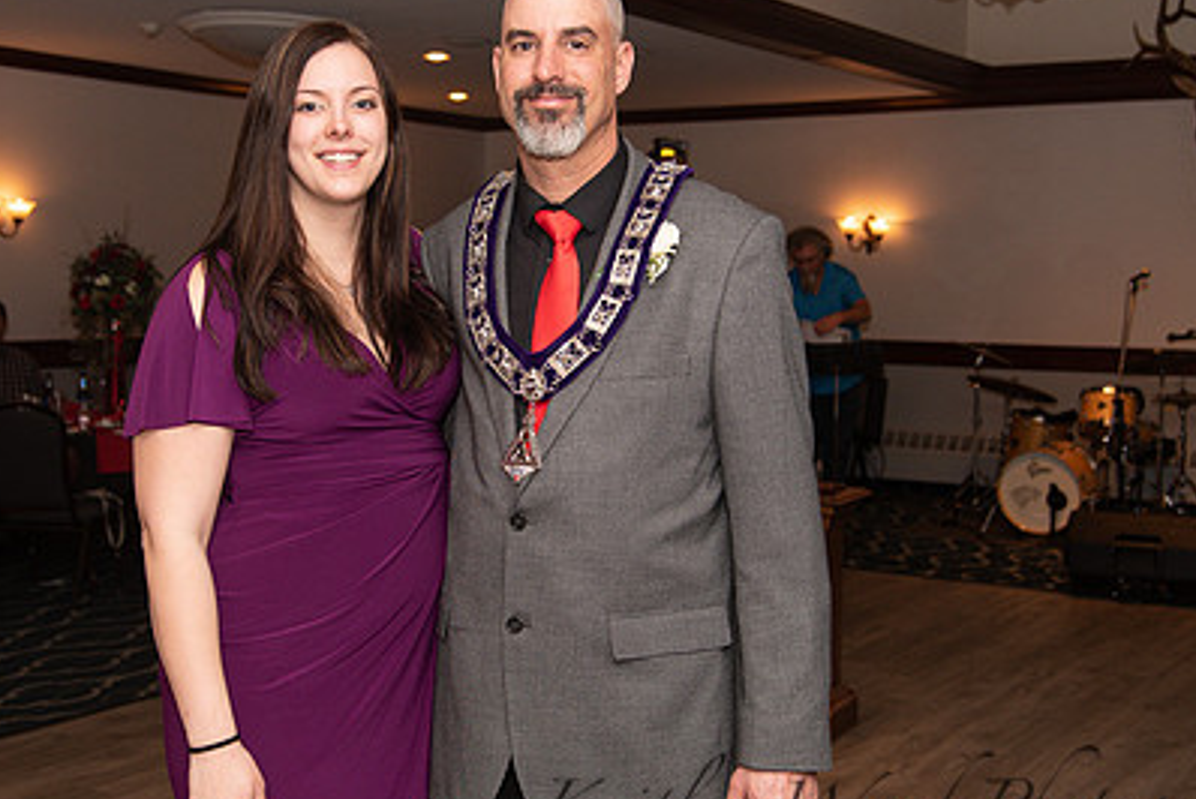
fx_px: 1696
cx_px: 535
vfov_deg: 26.5
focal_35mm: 51
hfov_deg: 38.8
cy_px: 344
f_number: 4
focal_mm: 35
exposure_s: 1/200
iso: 800
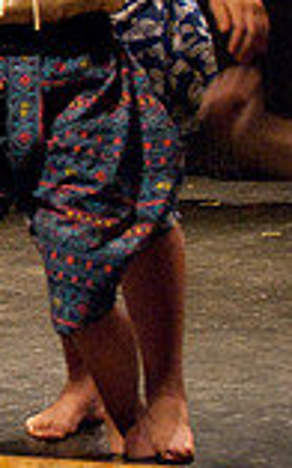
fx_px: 2014
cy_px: -48
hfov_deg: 7.5
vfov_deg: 13.0
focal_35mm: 158
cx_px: -530
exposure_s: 1/125
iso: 1000
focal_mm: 28
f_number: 2.8
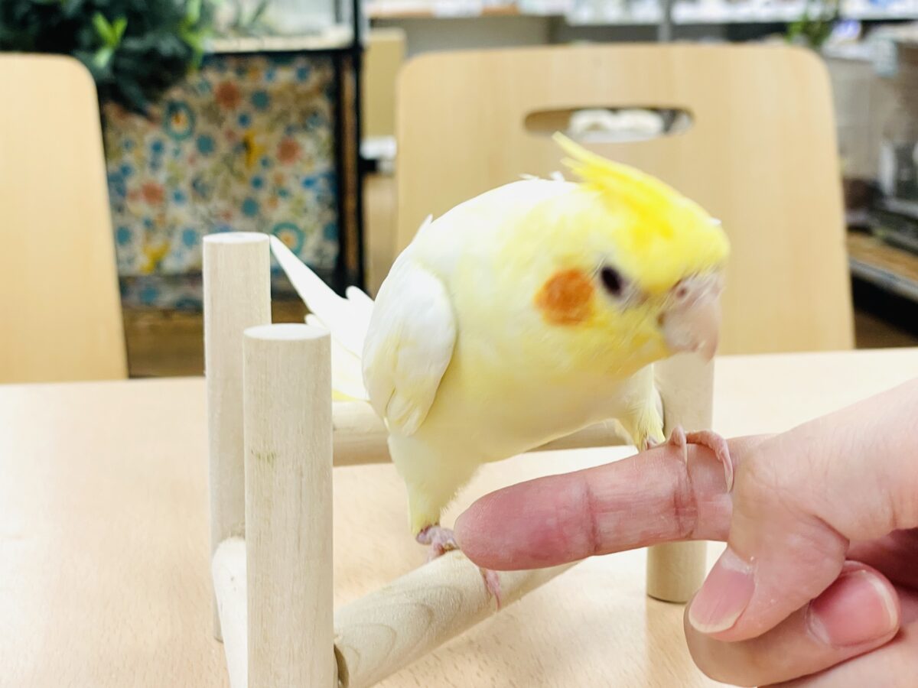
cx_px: 459
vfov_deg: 28.0
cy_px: 344
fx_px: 1379
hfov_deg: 36.8
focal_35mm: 52
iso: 64
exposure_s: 1/100
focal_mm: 6
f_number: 2
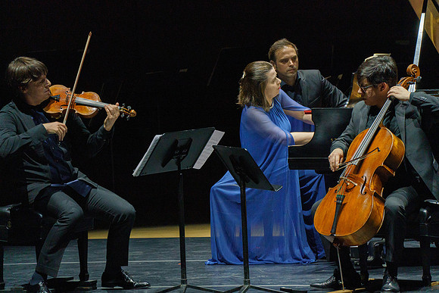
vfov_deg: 3.4
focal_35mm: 400
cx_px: 220
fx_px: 4879
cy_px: 146
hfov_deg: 5.2
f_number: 10
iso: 4000
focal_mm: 400
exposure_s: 1/250
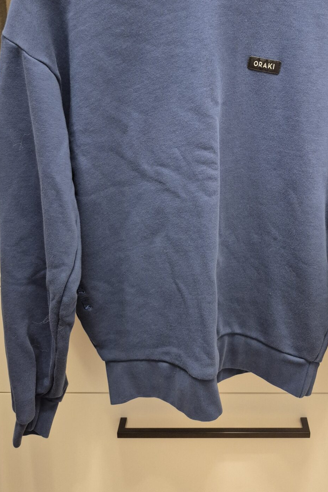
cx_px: 211
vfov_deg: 53.3
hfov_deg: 37.5
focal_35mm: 35
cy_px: 162
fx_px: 478
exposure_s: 1/60
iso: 640
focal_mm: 5.4
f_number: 1.8
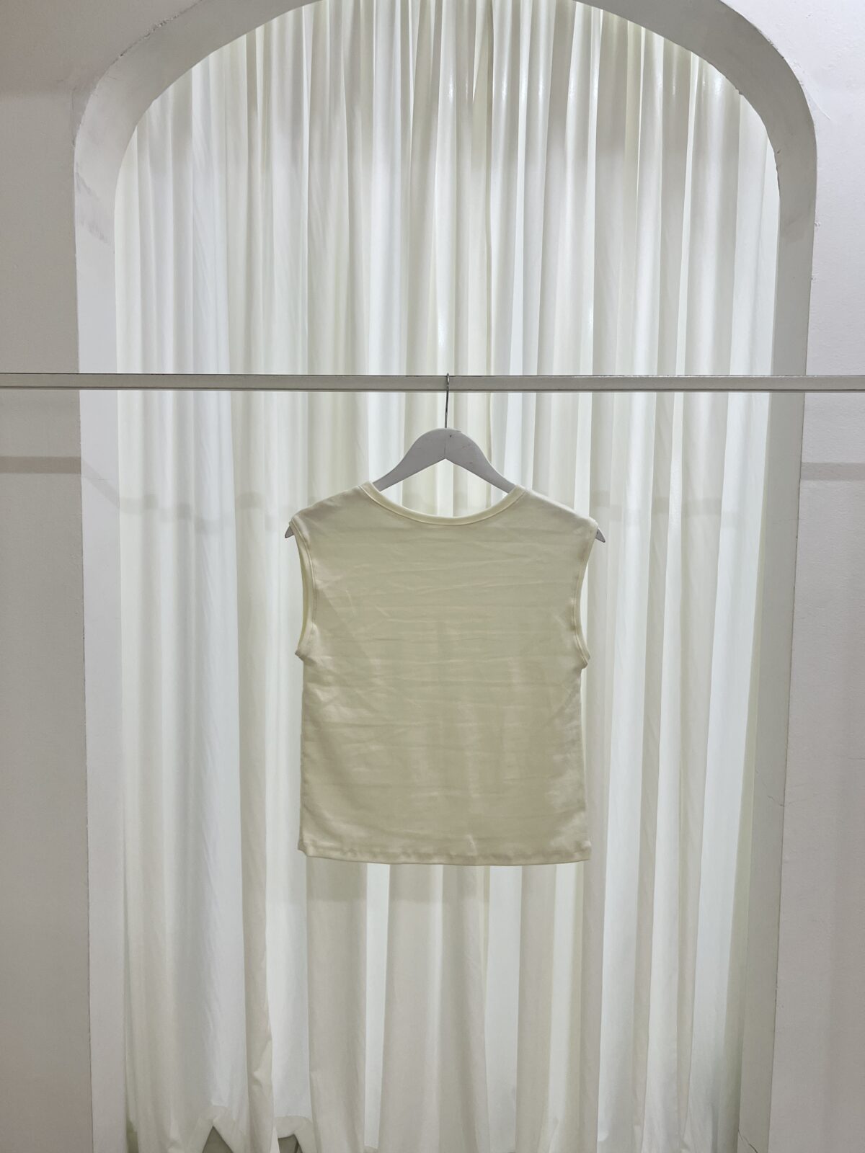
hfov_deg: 53.1
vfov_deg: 67.3
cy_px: 576
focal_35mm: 26
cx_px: 432
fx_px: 866
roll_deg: -0.2
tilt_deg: -3.9
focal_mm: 5.7
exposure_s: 1/100
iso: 125
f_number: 1.5
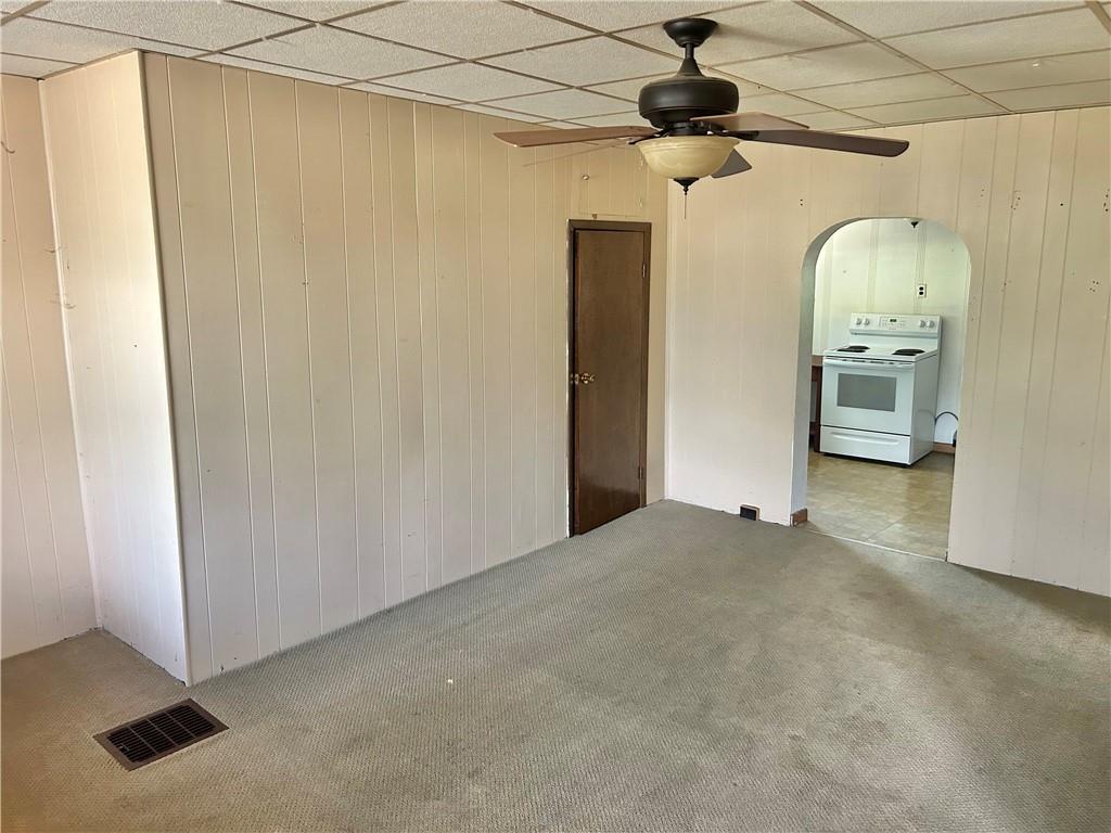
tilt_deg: -8.4
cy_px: 416
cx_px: 556
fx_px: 834
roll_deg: +0.6
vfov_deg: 53.1
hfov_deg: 67.3
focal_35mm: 26
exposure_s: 1/60
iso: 200
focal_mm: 5.7
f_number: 1.5
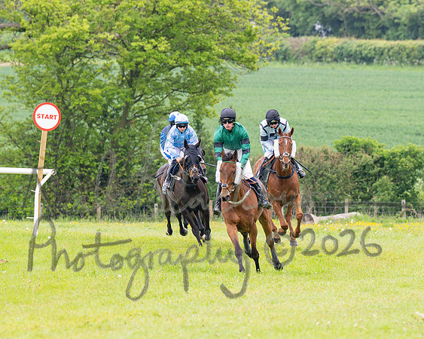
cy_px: 180
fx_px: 6038
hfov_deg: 4.0
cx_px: 221
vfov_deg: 3.2
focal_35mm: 481
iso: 400
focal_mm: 190
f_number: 4
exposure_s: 1/1250
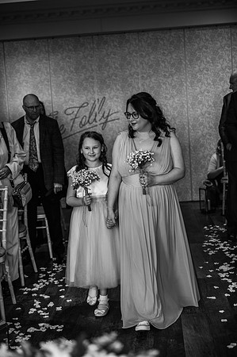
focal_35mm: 56
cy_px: 178
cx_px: 118
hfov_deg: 24.1
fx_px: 554
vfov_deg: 35.7
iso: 1250
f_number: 2.8
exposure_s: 1/200
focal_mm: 56
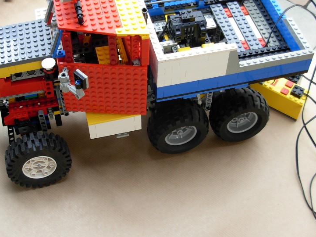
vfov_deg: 26.8
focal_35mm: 54
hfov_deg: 35.5
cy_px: 77
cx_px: 131
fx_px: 493
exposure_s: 1/58.6
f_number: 2.9
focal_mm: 6.3
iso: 79
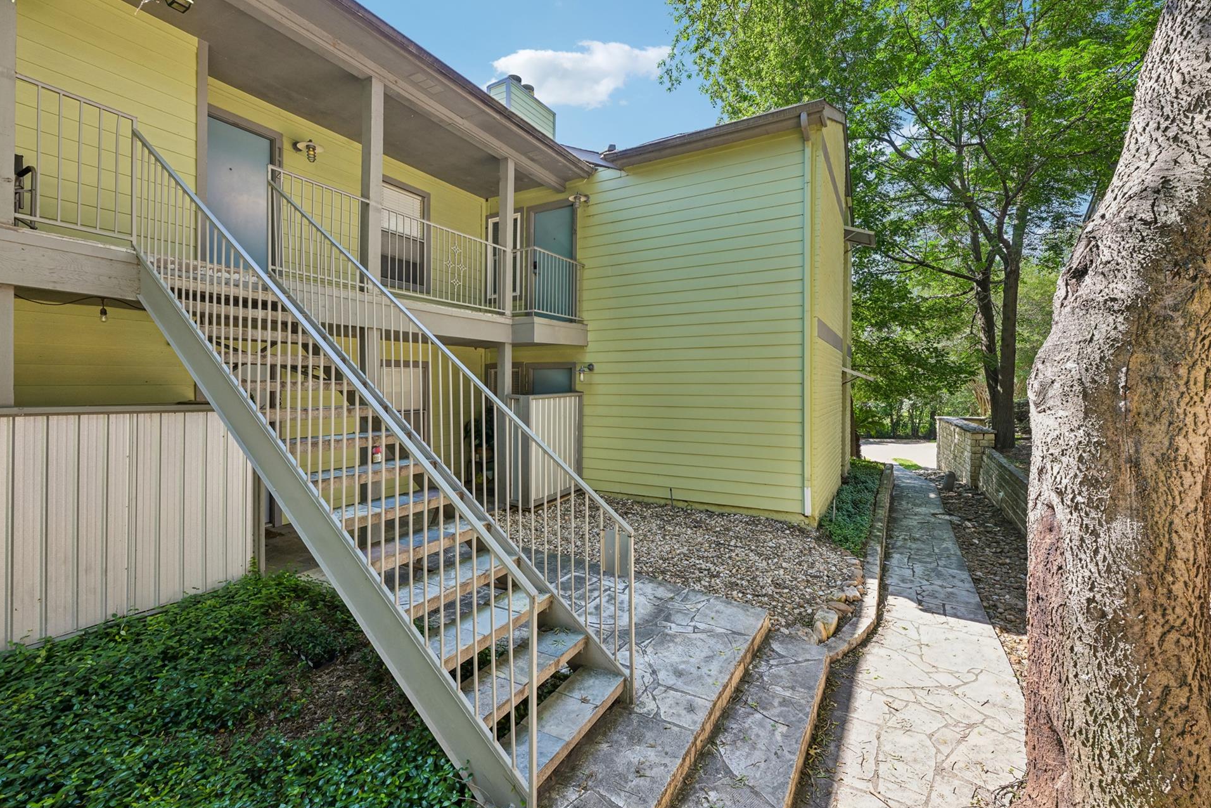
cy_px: 381
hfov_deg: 100.4
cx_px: 613
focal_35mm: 15
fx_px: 505
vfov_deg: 77.3
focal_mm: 14
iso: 100
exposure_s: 1/60
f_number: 6.7
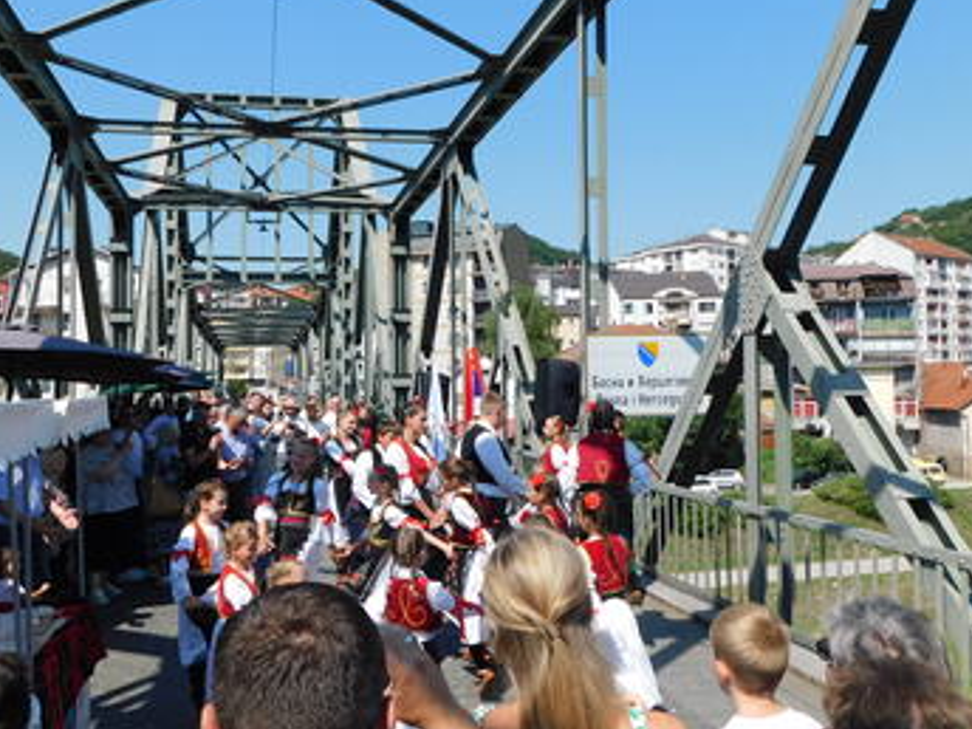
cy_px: 346
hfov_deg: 53.8
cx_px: 432
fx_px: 955
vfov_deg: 41.8
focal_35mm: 34
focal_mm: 4.5
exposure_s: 1/500
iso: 125
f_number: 6.2
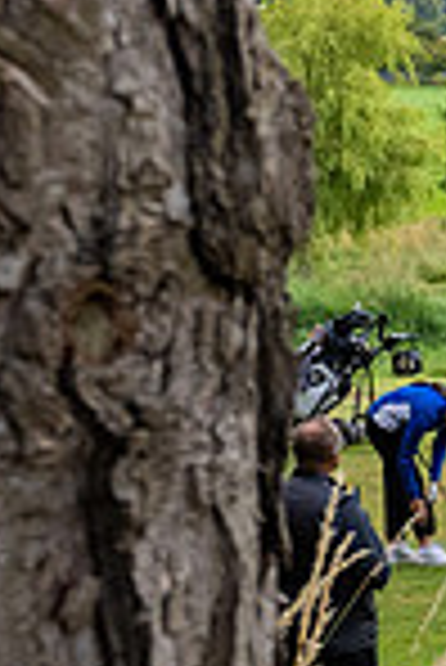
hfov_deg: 8.6
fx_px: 2614
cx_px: 1203
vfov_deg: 14.5
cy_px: 486
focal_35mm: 141
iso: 400
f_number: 6.3
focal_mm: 24
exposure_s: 1/500
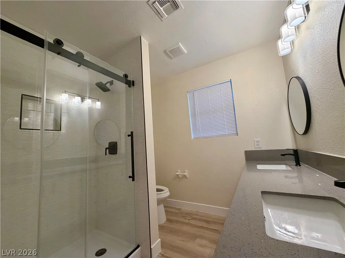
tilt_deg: +5.8
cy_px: 129
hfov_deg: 102.1
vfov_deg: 85.7
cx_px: 172
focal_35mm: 14
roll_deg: +4.7
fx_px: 140
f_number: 2.2
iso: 250
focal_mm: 2.22
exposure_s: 1/120
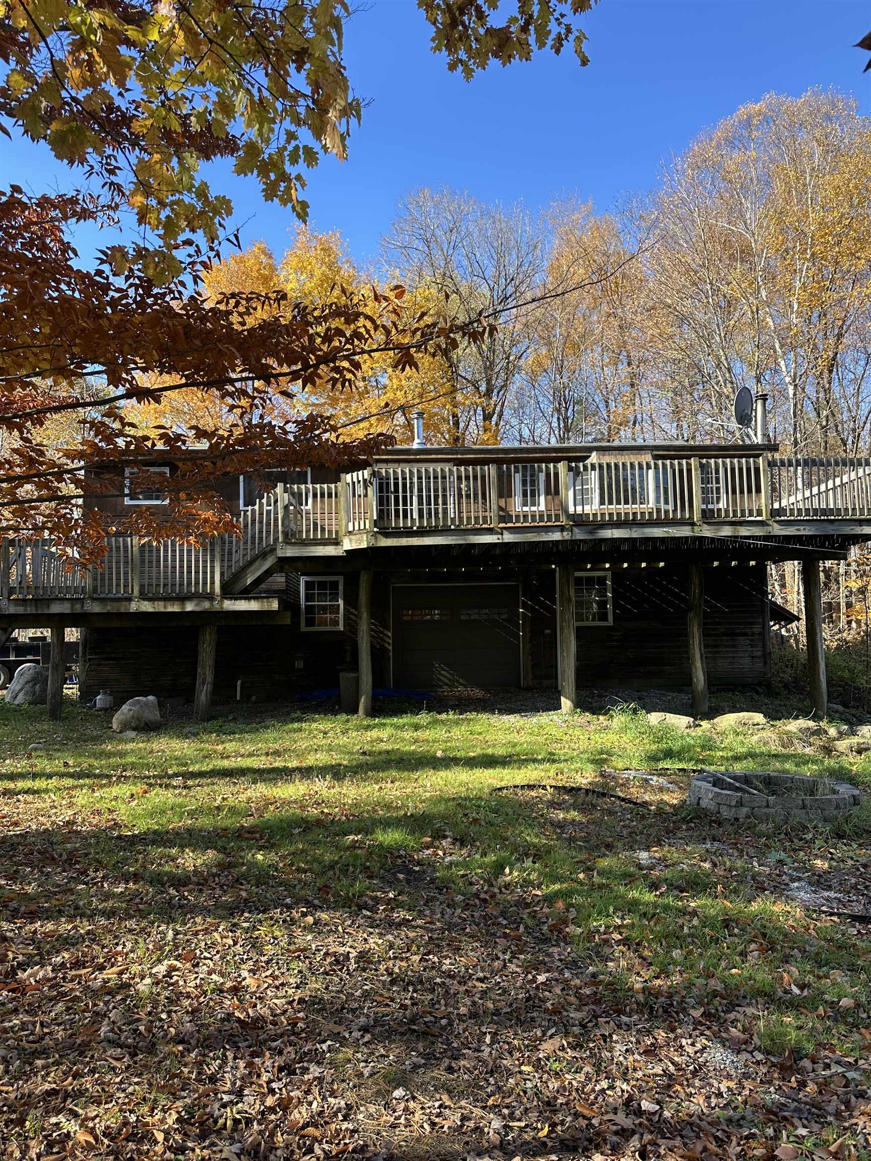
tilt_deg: +5.5
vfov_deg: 71.6
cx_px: 436
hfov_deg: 56.8
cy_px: 580
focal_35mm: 24
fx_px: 805
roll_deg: +0.3
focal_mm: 6.86
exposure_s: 1/872
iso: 80
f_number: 1.78
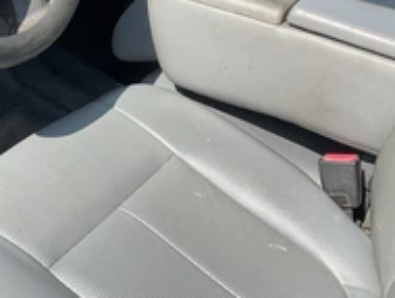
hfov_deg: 30.2
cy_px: 140
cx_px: 35
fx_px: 697
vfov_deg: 24.1
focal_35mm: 61
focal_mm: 3
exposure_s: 1/620
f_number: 1.8
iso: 25
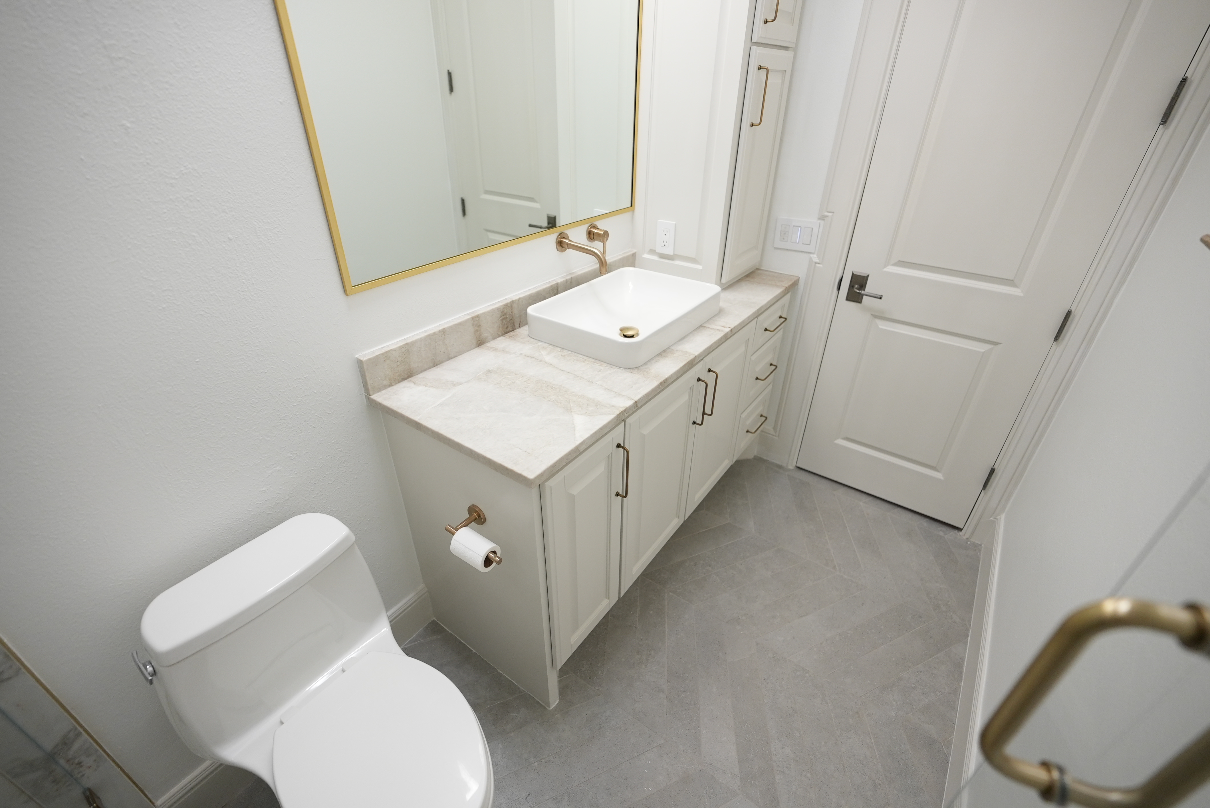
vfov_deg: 73.8
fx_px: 538
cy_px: 404
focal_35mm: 16
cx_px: 605
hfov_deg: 96.7
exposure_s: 1/80
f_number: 1.8
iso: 640
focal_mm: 16
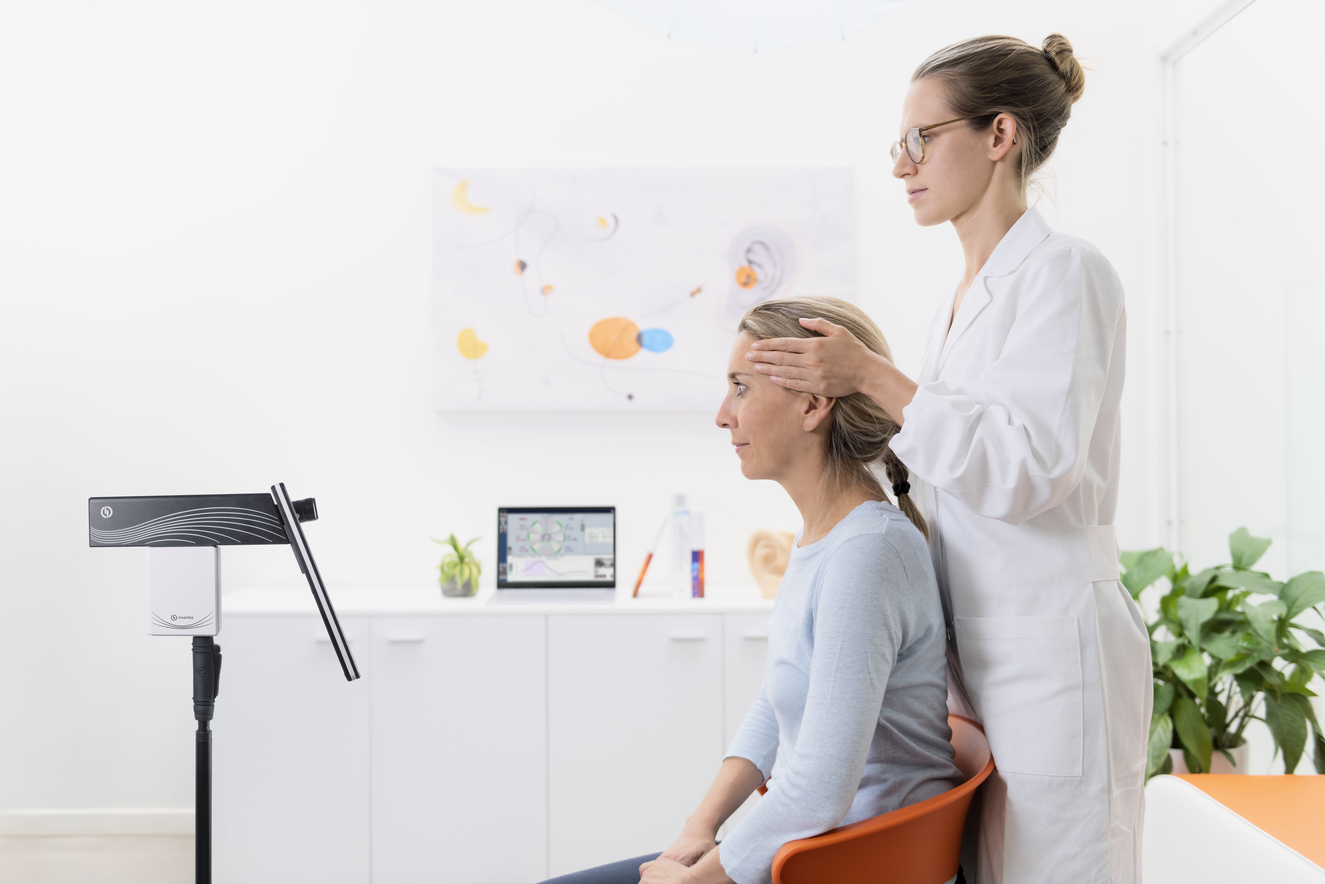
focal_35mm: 32
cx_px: 662
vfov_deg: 41.1
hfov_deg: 58.7
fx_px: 1178
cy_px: 442
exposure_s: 1/200
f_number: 2.8
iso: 320
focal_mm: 32
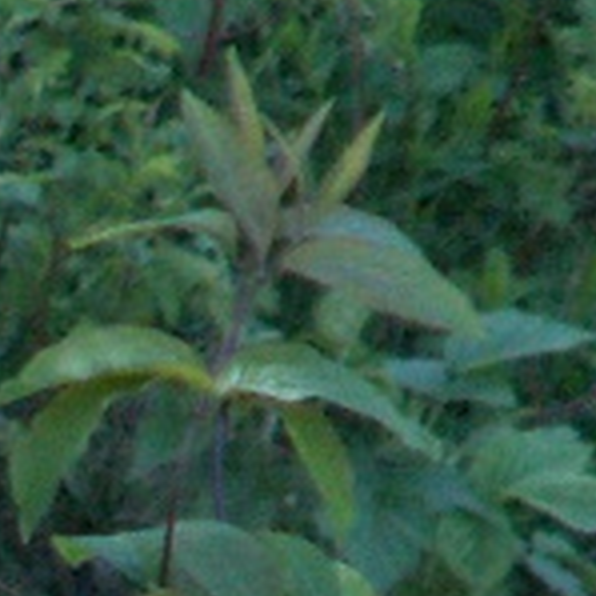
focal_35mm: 2105
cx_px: -488
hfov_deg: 0.8
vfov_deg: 0.8
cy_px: 1216
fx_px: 41004
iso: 160
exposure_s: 1/80
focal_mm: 57.41
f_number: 4.5
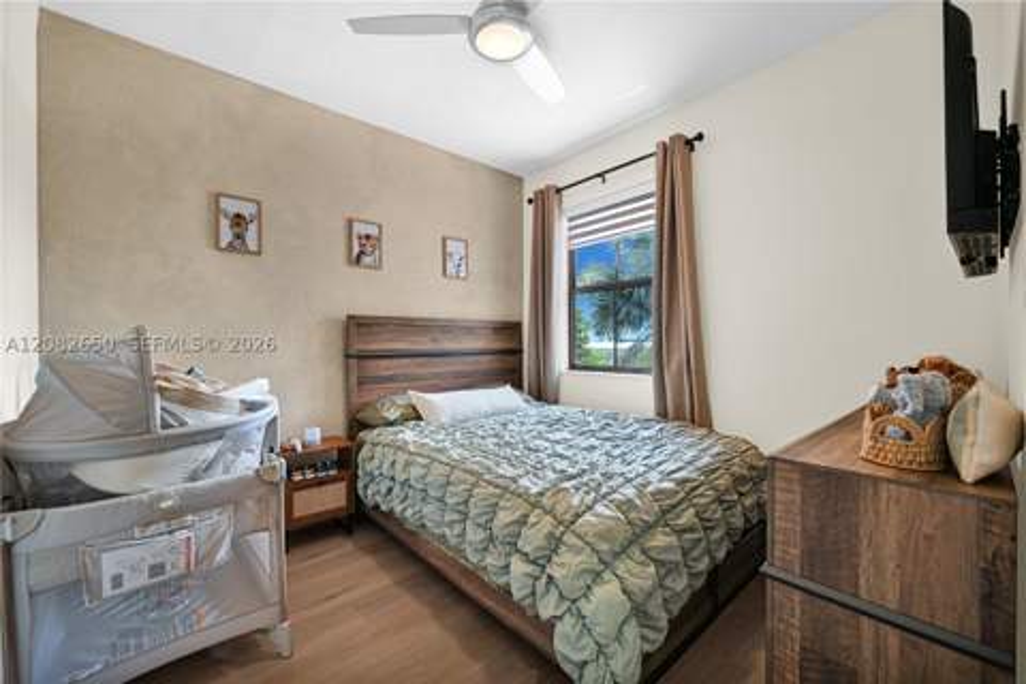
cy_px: 342
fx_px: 399
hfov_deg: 104.3
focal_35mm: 14
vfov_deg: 81.2
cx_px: 513
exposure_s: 1/15
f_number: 4
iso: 220
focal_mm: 14
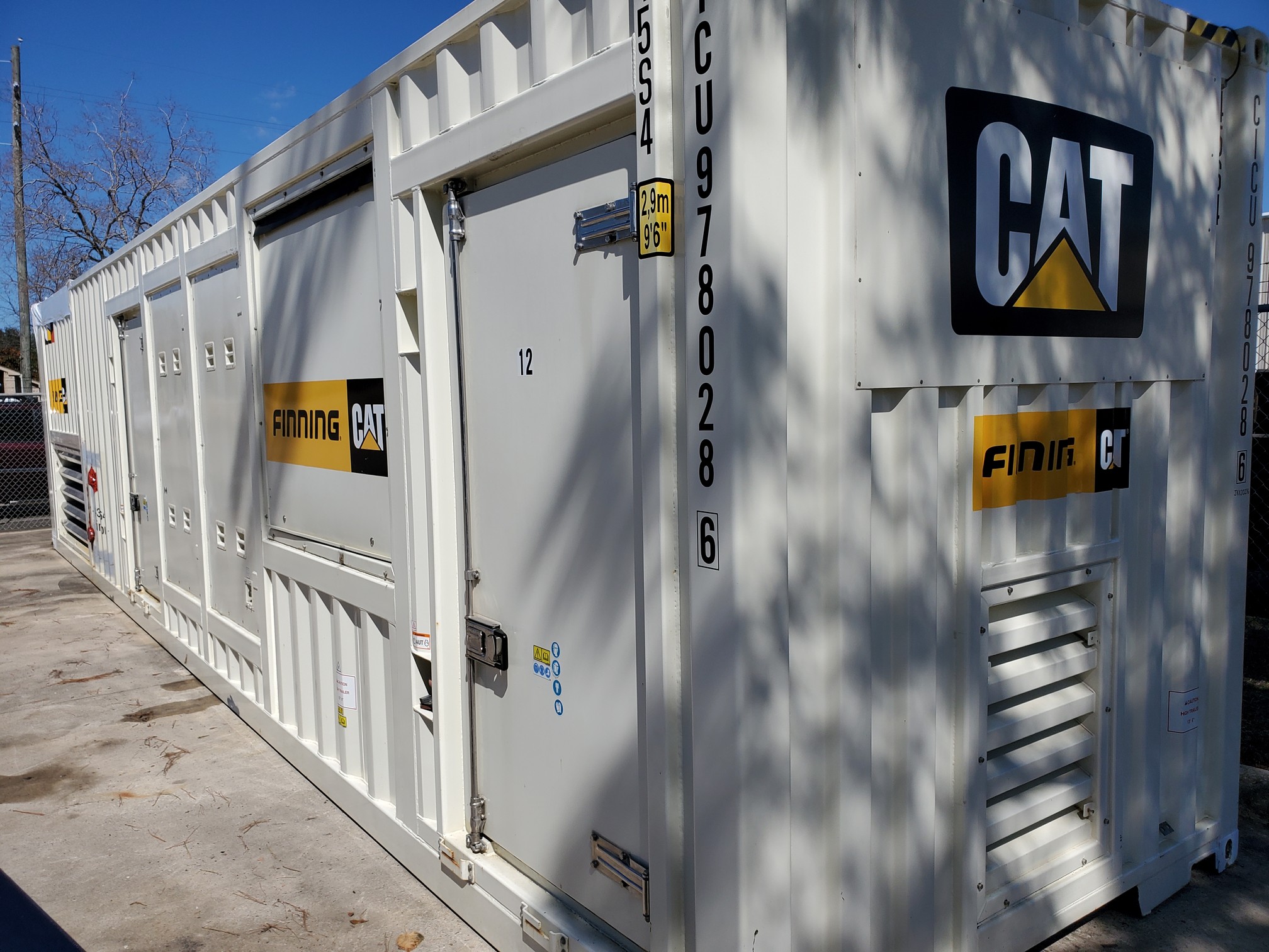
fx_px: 953
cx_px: 634
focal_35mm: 26
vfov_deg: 53.1
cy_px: 476
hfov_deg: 67.3
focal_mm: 4.3
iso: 50
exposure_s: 1/2993
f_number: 2.4
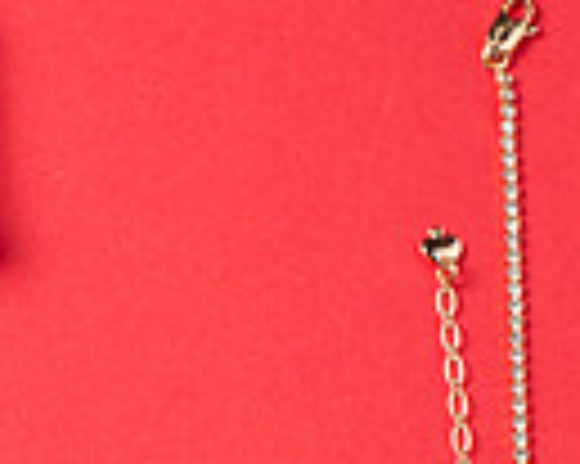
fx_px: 3739
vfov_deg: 6.9
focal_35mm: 218
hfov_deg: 8.7
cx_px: -300
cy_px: 835
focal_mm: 50
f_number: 11
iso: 200
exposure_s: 1/250
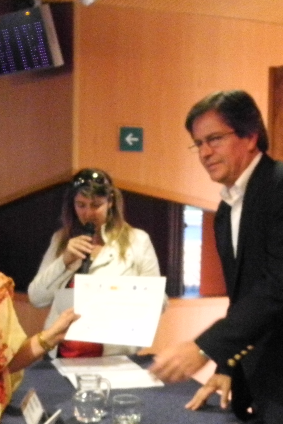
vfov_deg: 33.6
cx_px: 130
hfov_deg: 23.0
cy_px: 292
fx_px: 696
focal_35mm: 59
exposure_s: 1/91.7
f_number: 2.8
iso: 1600
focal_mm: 6
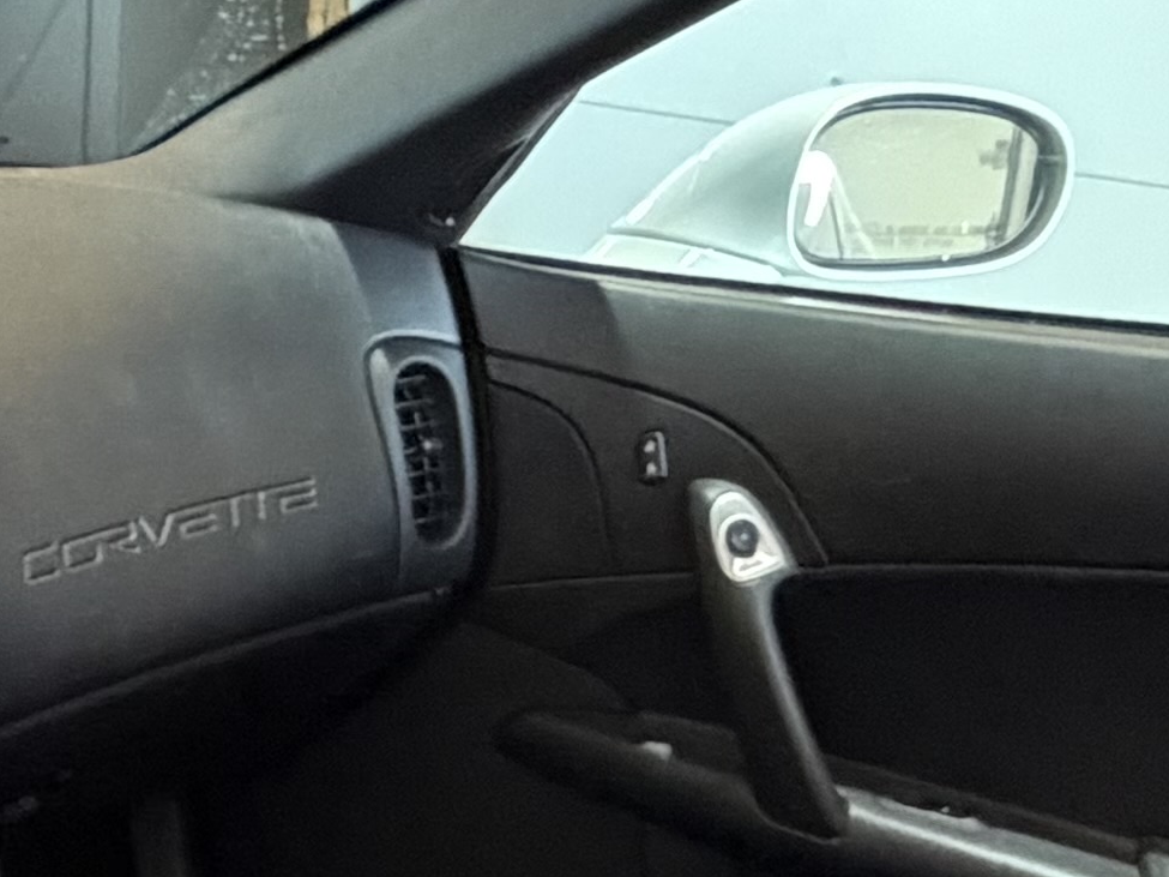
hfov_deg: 23.4
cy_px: 1394
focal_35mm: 82
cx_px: 194
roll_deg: -5.1
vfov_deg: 16.1
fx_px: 2769
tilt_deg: -31.2
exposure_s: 1/60
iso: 640
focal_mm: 2.22
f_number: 2.2
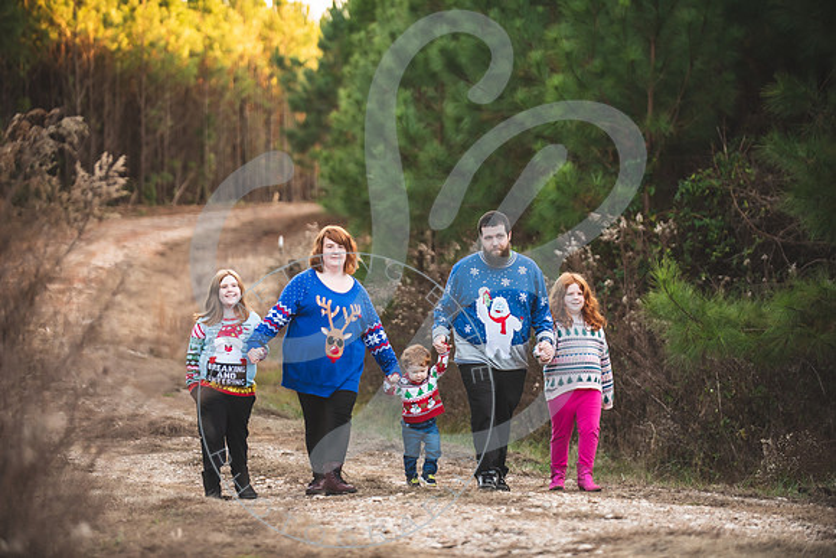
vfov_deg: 10.6
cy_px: 279
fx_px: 3019
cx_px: 418
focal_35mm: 130
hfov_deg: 15.8
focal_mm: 130
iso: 800
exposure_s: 1/320
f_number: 2.8
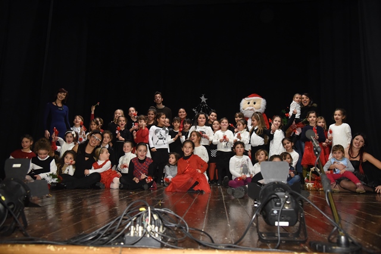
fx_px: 339
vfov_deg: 41.1
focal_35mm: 32
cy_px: 127
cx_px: 190
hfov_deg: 58.7
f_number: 4
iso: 2500
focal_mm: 32
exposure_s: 1/200
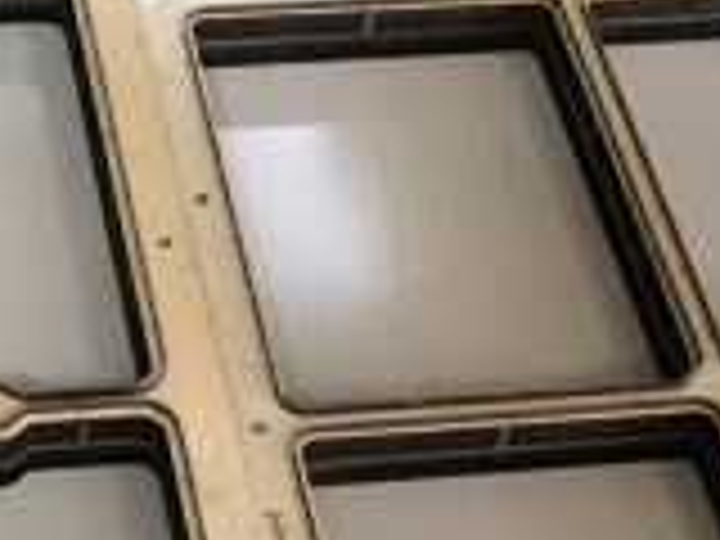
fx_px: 2413
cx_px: 135
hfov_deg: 16.8
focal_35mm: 116
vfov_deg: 12.4
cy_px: 662
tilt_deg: -51.9
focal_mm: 4.15
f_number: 2.2
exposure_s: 1/4
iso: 160
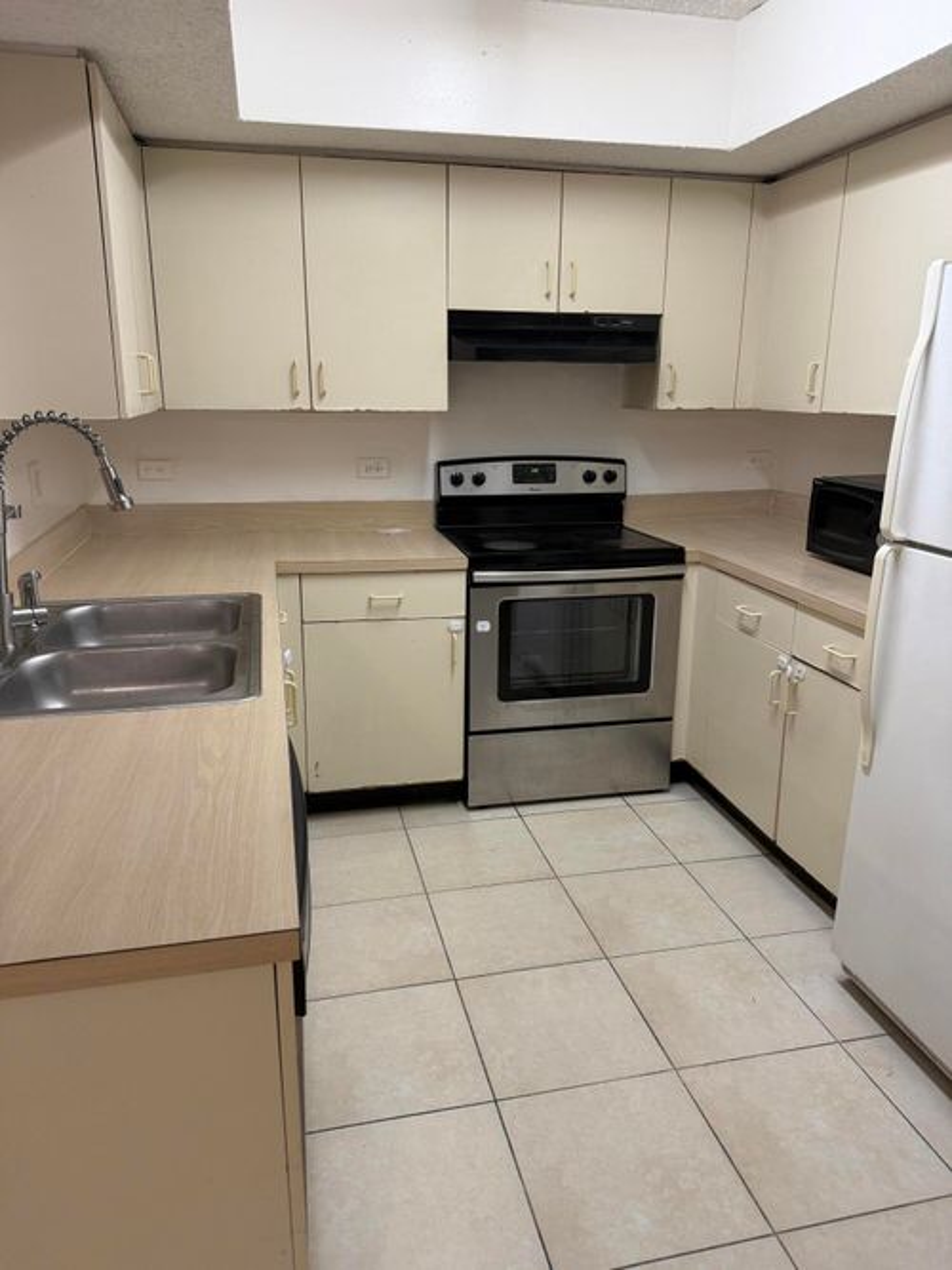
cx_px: 476
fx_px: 880
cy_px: 635
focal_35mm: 24
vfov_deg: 71.6
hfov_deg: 56.8
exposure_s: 1/60
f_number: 1.78
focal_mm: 6.76
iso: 160
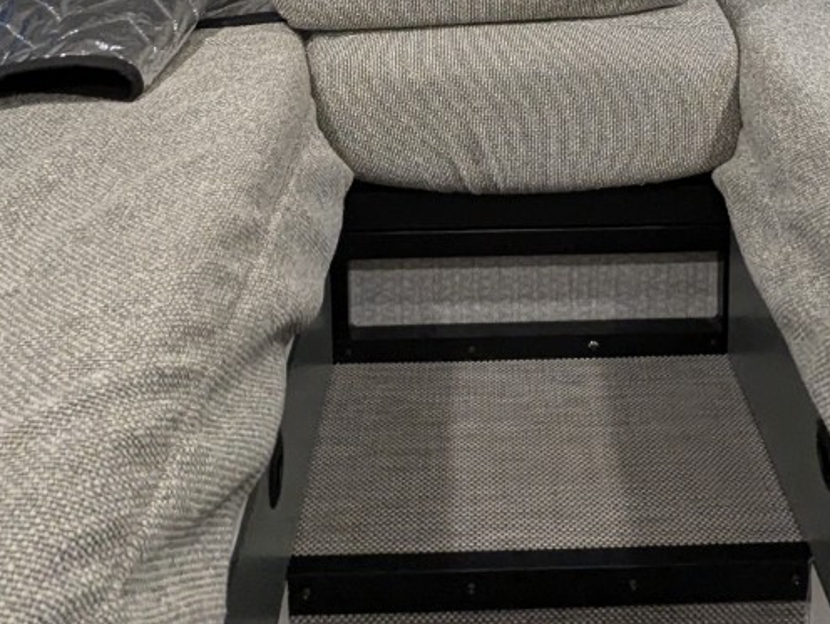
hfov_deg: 41.8
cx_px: 513
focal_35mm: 45
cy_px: -202
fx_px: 1080
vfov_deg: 26.8
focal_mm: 2.35
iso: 348
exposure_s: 1/69.9
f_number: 2.2
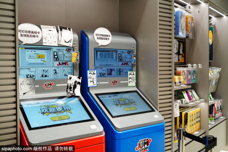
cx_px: 114
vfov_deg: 33.4
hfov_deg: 48.5
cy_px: 76
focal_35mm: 40
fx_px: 253
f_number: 3.5
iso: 800
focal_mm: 40
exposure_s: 1/250
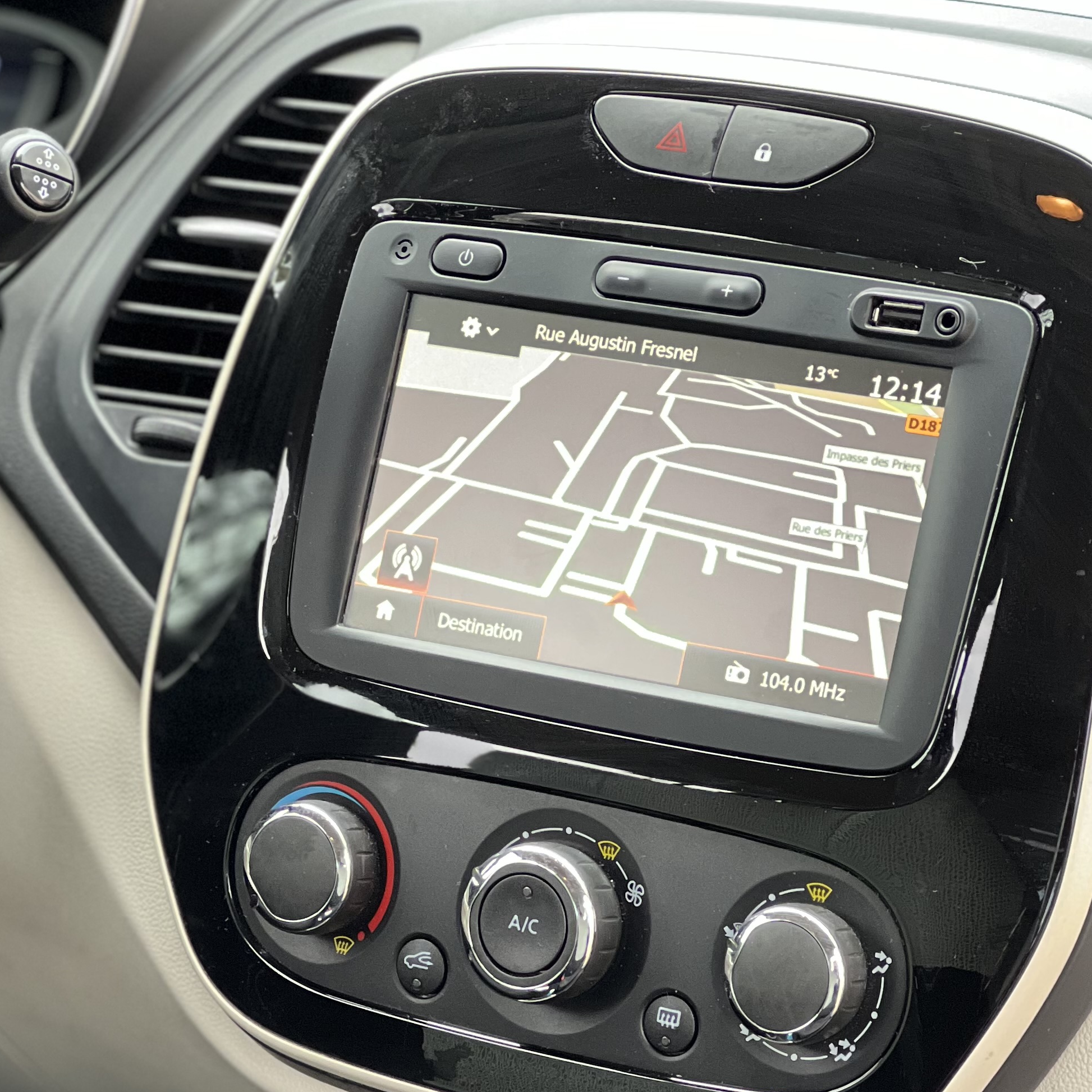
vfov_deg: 12.3
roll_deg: -1.0
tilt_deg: -19.1
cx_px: 405
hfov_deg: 12.4
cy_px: 898
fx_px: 5032
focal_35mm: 141
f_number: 2.8
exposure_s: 1/40
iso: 200
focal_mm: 9
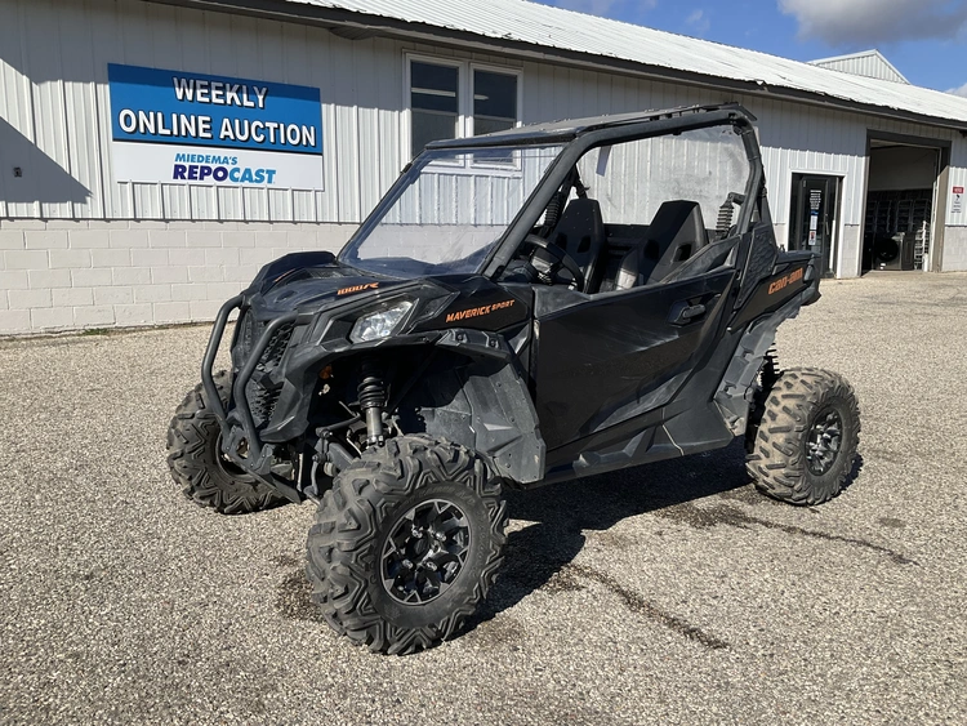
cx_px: 484
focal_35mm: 29
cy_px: 363
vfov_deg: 48.3
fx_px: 810
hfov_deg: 61.6
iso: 25
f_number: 1.8
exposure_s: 1/2141
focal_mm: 3
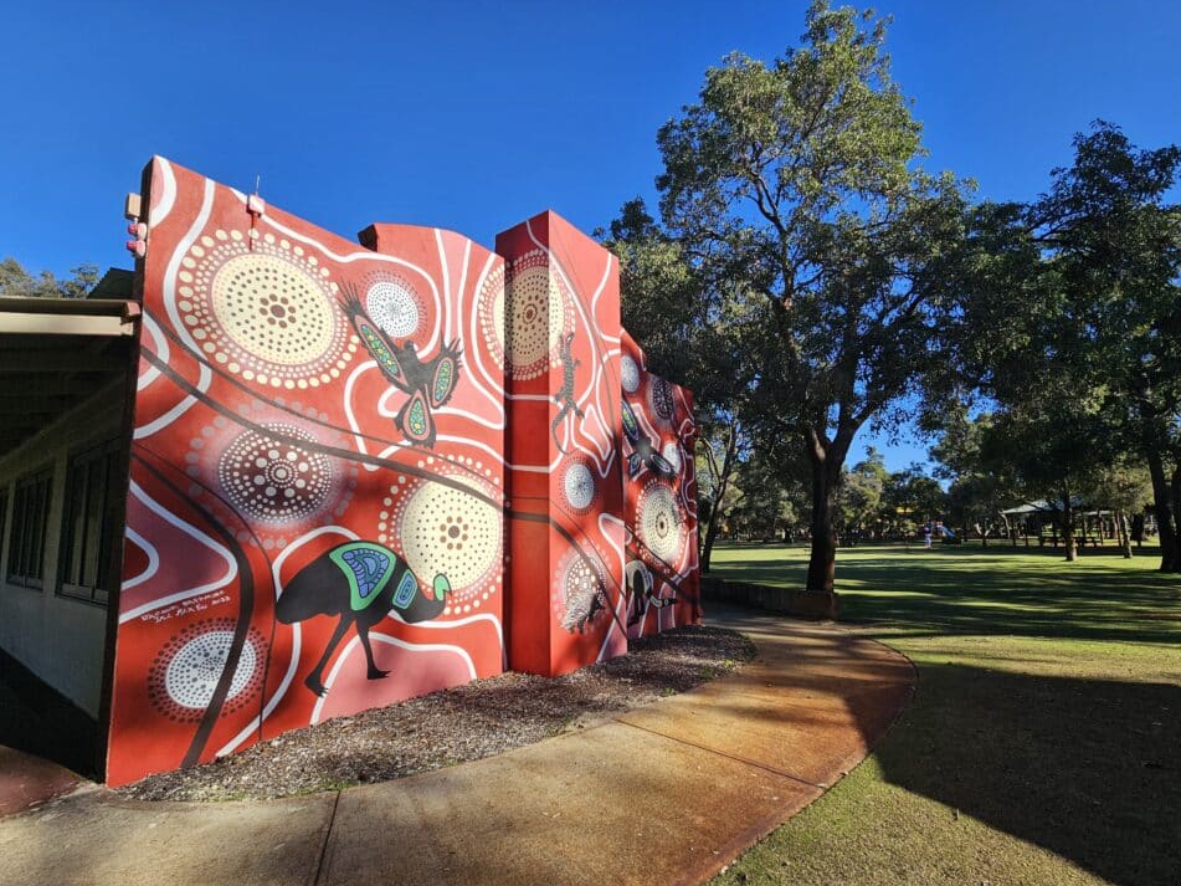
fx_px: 478
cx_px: 626
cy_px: 470
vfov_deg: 85.6
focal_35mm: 14
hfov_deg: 101.9
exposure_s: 1/1951
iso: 50
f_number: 2.2
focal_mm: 2.2
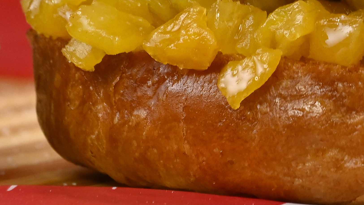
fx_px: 4932
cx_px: 516
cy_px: -303
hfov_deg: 4.2
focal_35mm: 511
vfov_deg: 2.4
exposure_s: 1/50
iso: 400
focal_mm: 96
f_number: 9
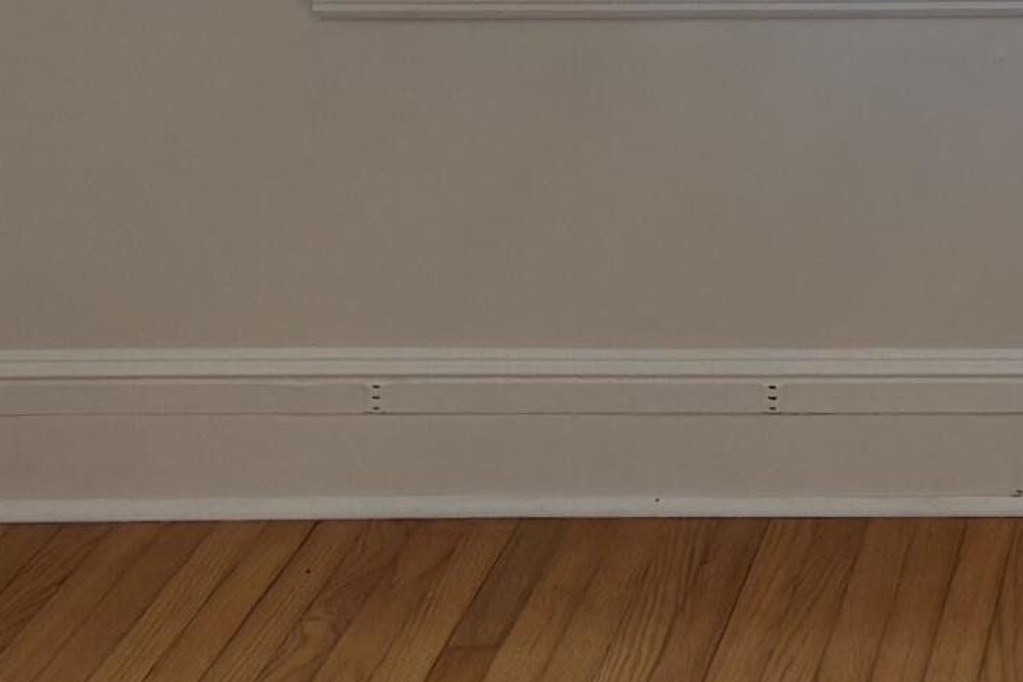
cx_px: 1458
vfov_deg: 11.2
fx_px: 3212
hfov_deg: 16.7
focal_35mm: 113
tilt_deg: -4.0
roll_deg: -0.6
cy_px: -611
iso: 64
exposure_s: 1/158
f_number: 1.6
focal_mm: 5.96
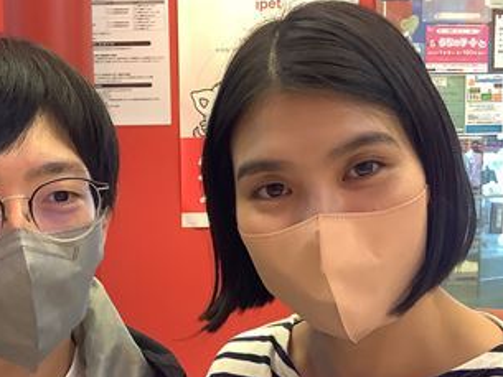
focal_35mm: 61
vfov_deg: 23.8
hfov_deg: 31.6
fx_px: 887
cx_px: 195
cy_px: 288
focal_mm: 3.3
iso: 160
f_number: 2.4
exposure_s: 1/50
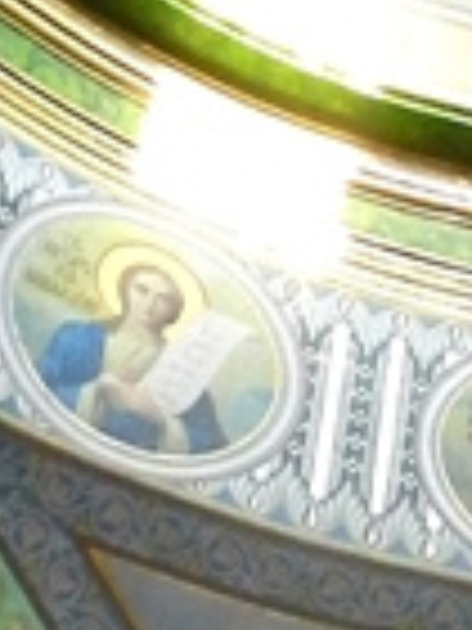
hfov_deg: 8.4
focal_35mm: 168
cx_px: 922
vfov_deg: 11.6
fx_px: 3054
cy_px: -45
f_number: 3.4
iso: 400
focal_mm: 4
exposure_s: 1/50
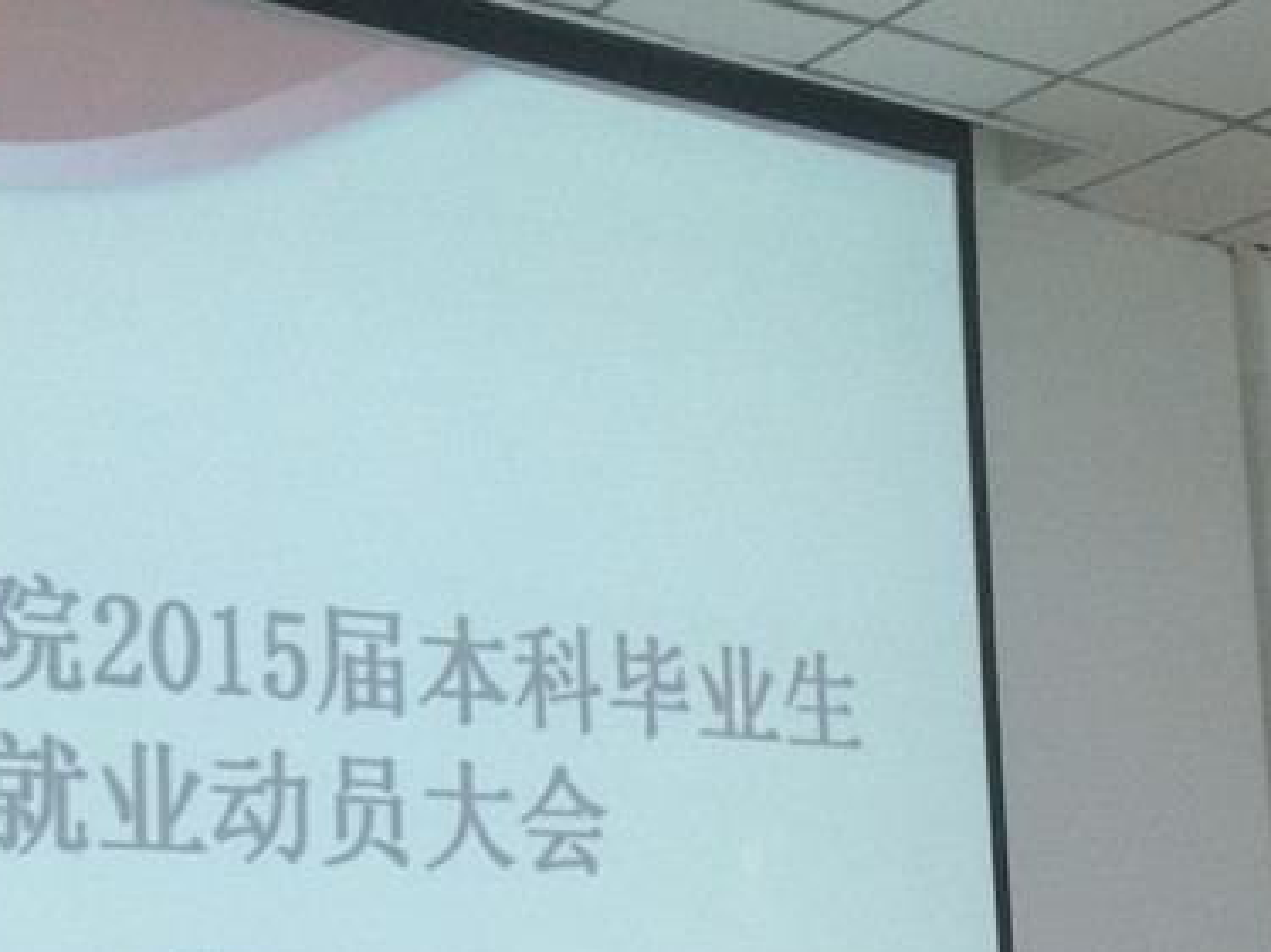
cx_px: 61
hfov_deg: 28.7
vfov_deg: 22.5
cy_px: 823
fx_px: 2349
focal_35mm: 64
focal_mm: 4.12
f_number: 2.2
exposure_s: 1/30
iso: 64
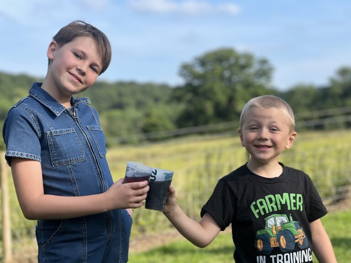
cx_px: 176
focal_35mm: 77
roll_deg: +4.1
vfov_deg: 19.1
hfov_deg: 25.3
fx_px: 781
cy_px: 132
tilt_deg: +2.3
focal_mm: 9
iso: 32
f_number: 2.8
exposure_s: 1/558
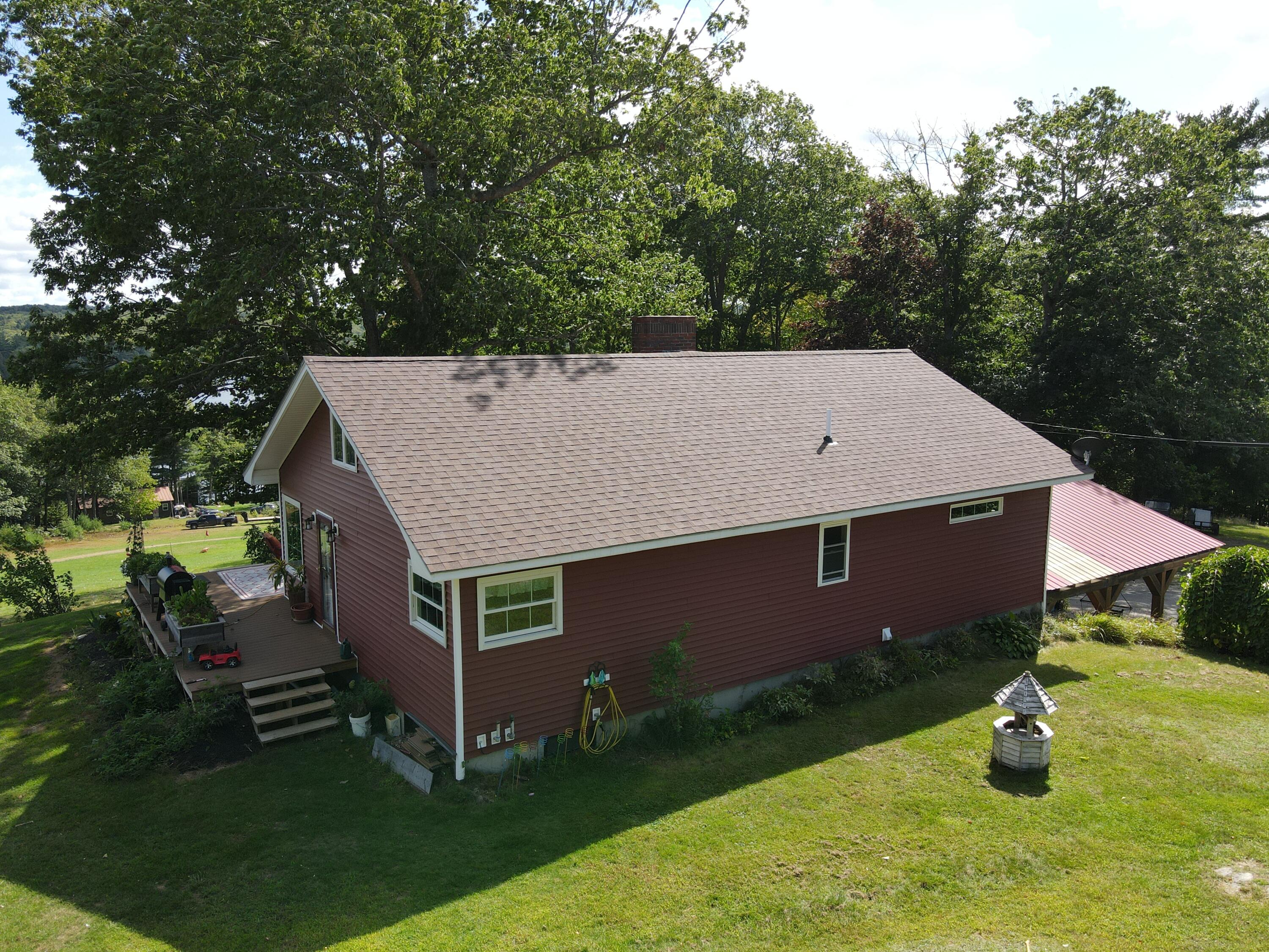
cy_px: 476
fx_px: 880
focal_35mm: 24
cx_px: 634
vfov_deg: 56.8
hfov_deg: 71.6
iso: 100
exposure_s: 1/350
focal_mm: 4.5
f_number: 2.8
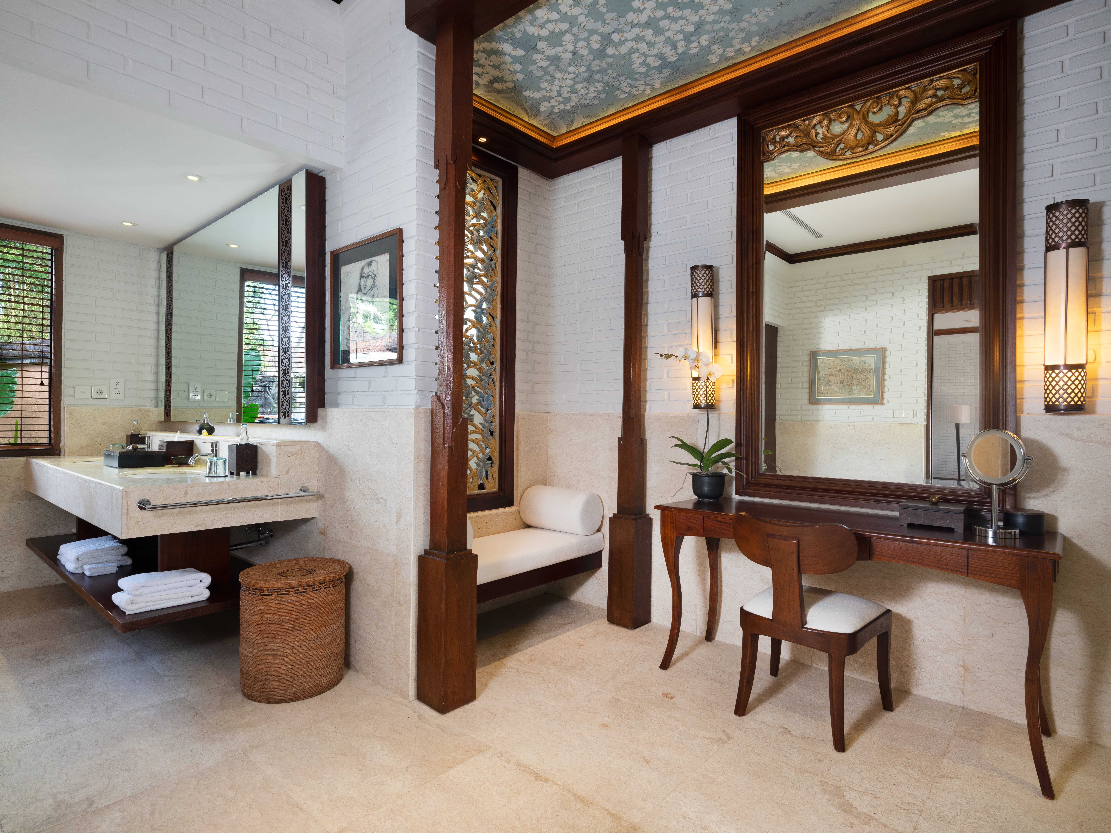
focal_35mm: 18
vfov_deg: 71.6
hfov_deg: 87.8
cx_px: 556
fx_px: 578
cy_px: 416
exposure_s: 1
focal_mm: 23
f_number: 13
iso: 250
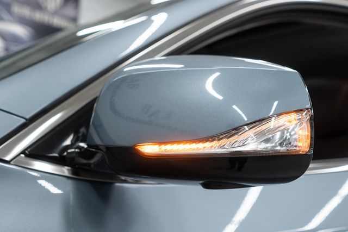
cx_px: 174
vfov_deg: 31.9
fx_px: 406
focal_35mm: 42
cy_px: 116
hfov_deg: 46.4
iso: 200
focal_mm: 28
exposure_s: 1/50
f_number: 3.2
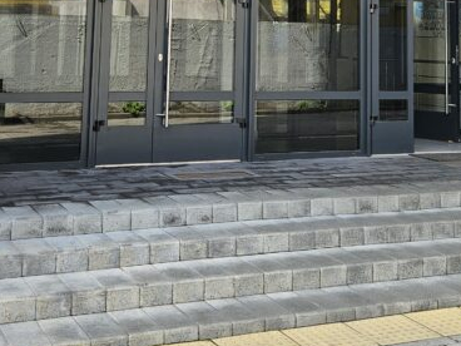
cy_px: -58
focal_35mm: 64
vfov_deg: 21.5
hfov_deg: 30.3
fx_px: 852
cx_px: 238
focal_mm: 5.4
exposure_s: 1/189
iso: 25
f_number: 1.8
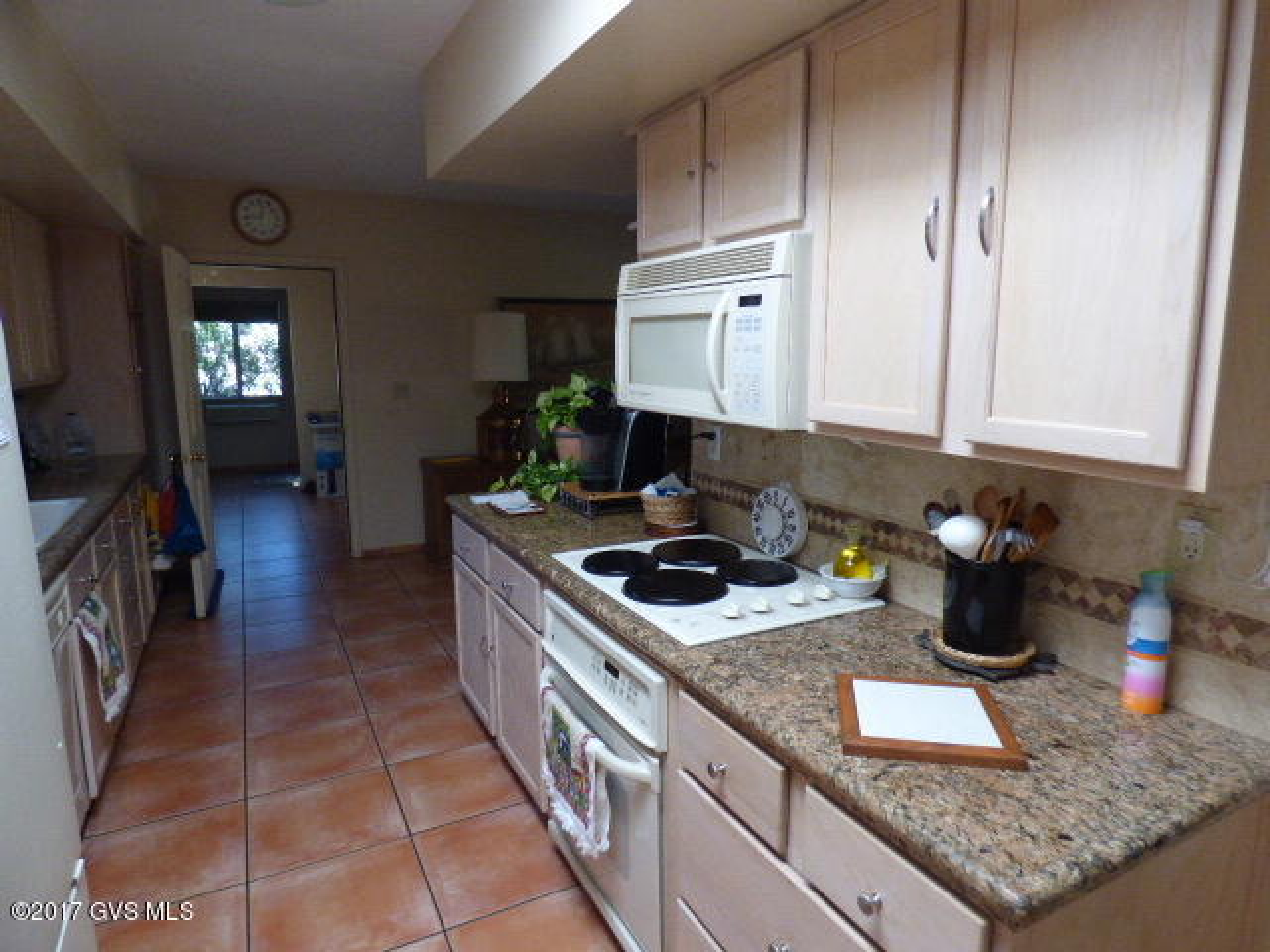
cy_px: 476
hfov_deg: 81.7
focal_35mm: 20
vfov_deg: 66.0
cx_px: 635
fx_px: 734
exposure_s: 1/125
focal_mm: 3.58
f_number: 2.8
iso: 320
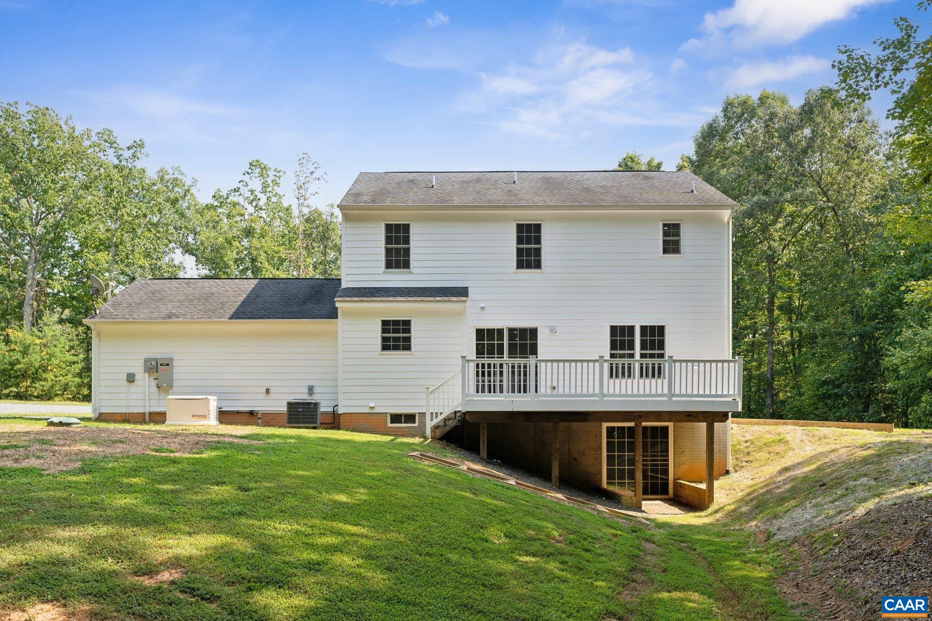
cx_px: 466
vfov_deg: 45.0
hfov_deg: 63.7
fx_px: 751
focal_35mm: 29
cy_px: 310
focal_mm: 29
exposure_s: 1/320
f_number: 6.3
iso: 320
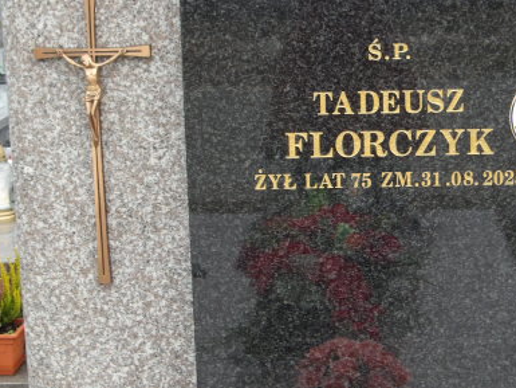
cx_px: 288
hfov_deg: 22.2
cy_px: 226
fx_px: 1312
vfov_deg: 16.8
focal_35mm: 88
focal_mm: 9.4
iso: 196
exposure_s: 1/60
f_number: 4.2
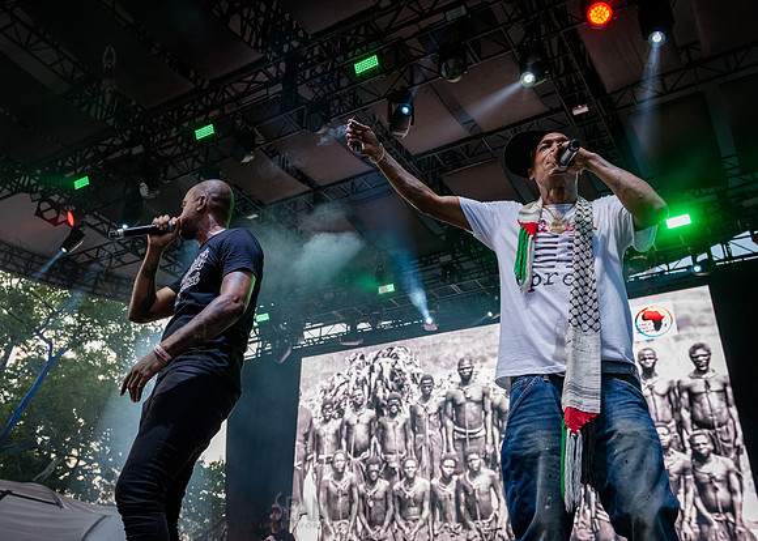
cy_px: 248
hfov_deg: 55.1
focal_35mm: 34
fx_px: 722
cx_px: 319
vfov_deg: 41.0
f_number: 4
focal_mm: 29
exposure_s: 1/500
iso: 2000
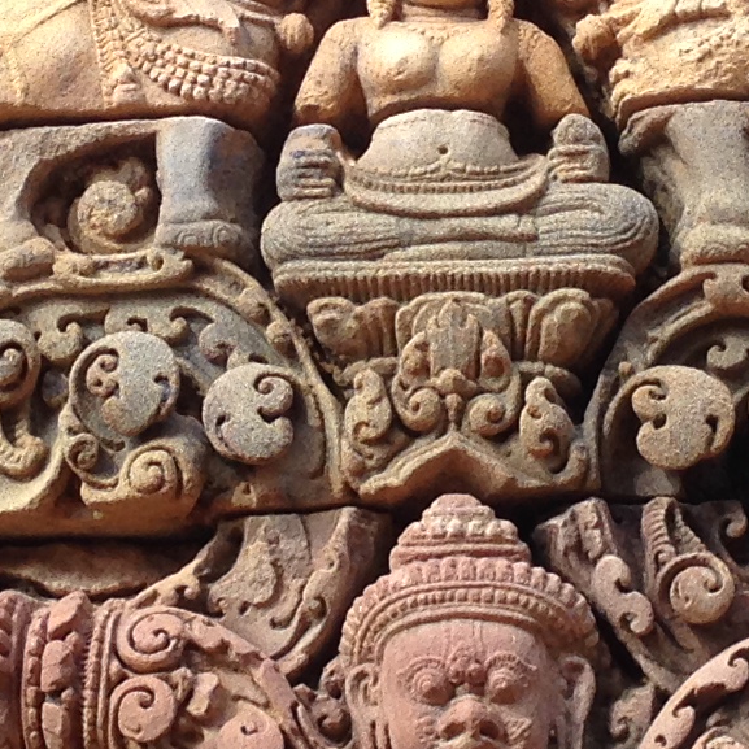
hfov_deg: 10.6
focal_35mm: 165
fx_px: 4039
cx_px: 366
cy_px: 135
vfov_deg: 10.6
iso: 50
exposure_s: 1/220
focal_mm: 4.12
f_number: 2.4
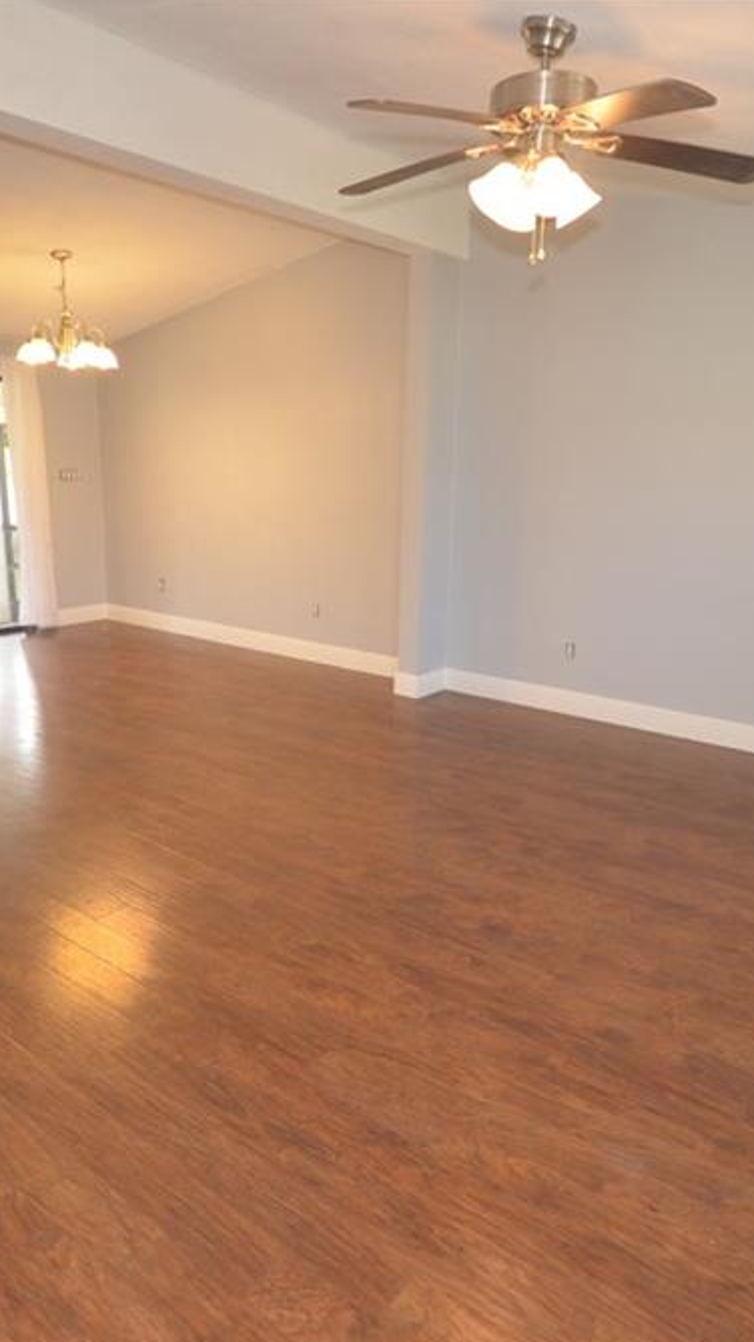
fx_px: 854
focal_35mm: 24
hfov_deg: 47.6
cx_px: 335
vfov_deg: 76.3
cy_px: 671
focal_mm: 10
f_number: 4
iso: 800
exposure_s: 1/60
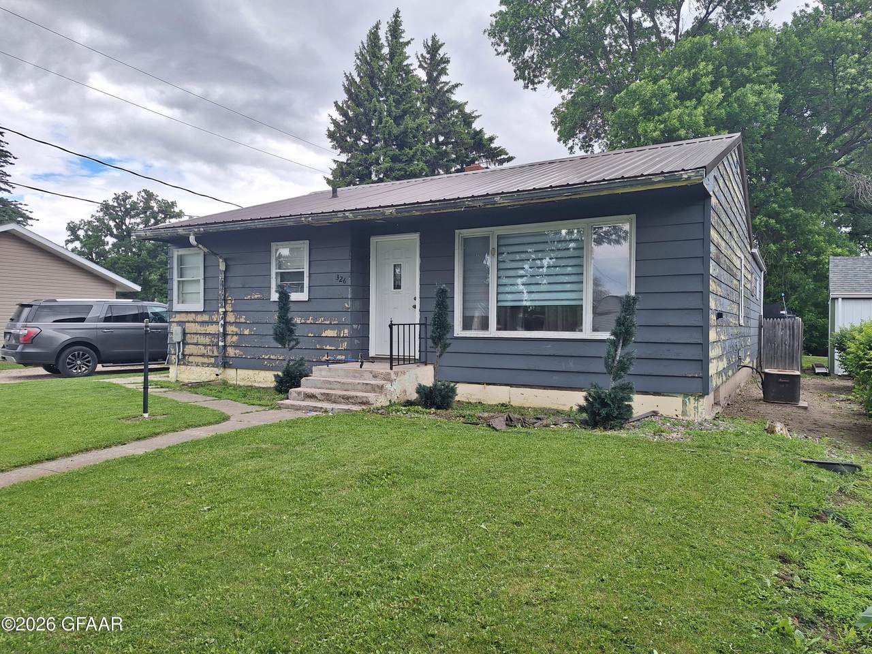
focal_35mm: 23
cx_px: 436
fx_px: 579
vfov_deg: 58.9
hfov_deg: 73.9
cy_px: 327
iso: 40
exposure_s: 1/709
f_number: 1.8
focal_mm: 5.54
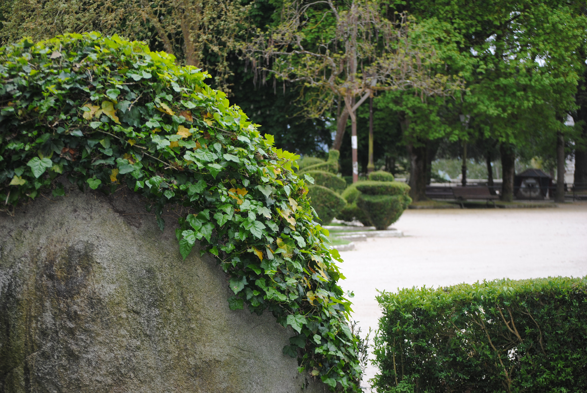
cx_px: 294
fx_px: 1347
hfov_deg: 24.6
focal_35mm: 82
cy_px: 196
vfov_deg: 16.6
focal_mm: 55
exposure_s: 1/125
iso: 180
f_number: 4
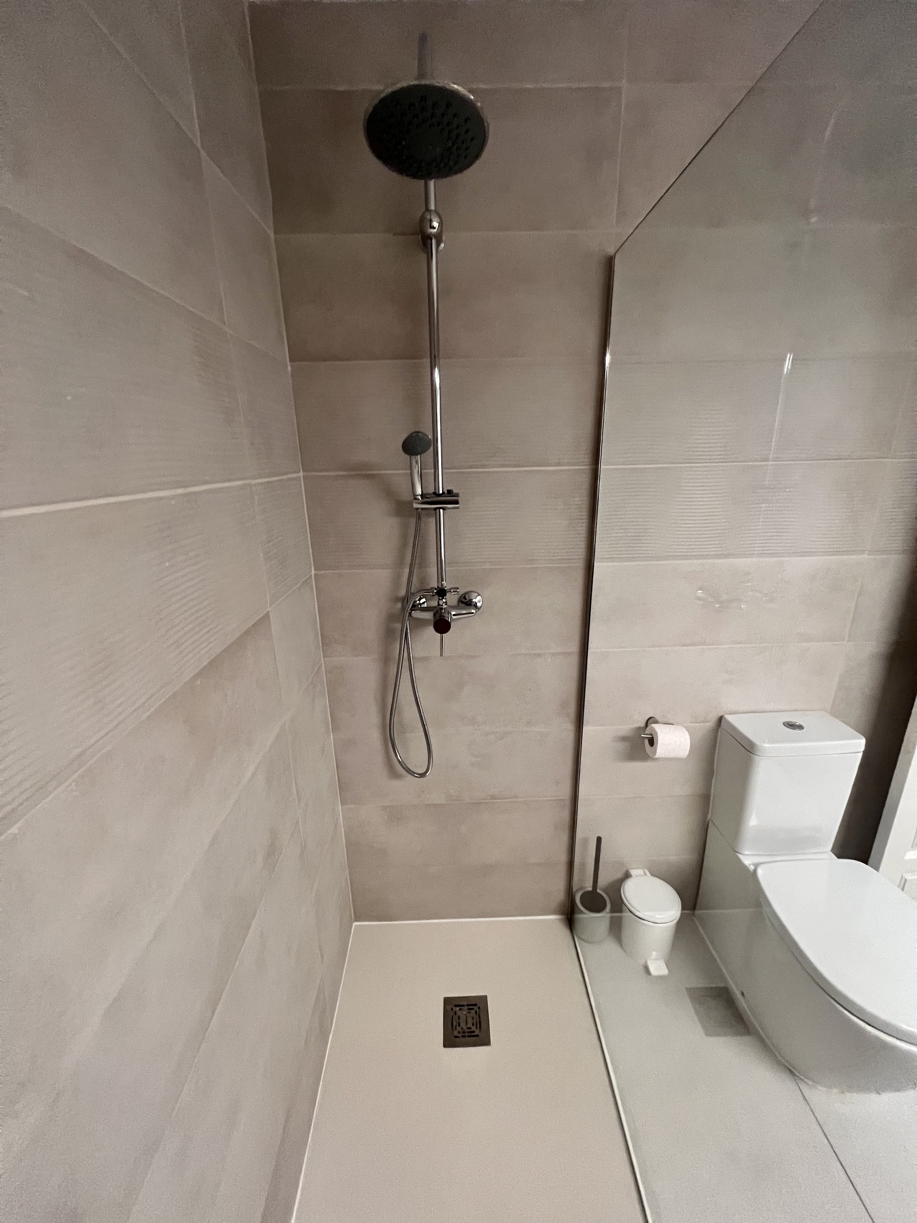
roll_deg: +2.2
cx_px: 458
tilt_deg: -16.9
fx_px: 459
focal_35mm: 13
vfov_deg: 106.2
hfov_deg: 89.9
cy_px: 612
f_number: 1.8
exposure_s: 1/50
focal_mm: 1.57
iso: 640
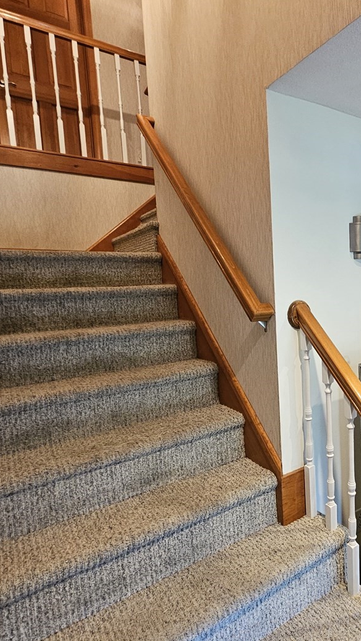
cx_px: 300
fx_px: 357
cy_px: 331
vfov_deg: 83.8
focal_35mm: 21
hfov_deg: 49.7
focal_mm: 2.2
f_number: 2.2
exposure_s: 1/30
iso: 400
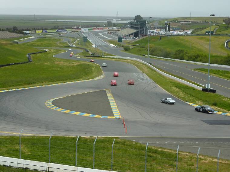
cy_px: 86
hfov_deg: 26.0
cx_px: 115
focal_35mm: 75
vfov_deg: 19.6
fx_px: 498
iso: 80
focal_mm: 8.5
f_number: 3.8
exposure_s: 1/320
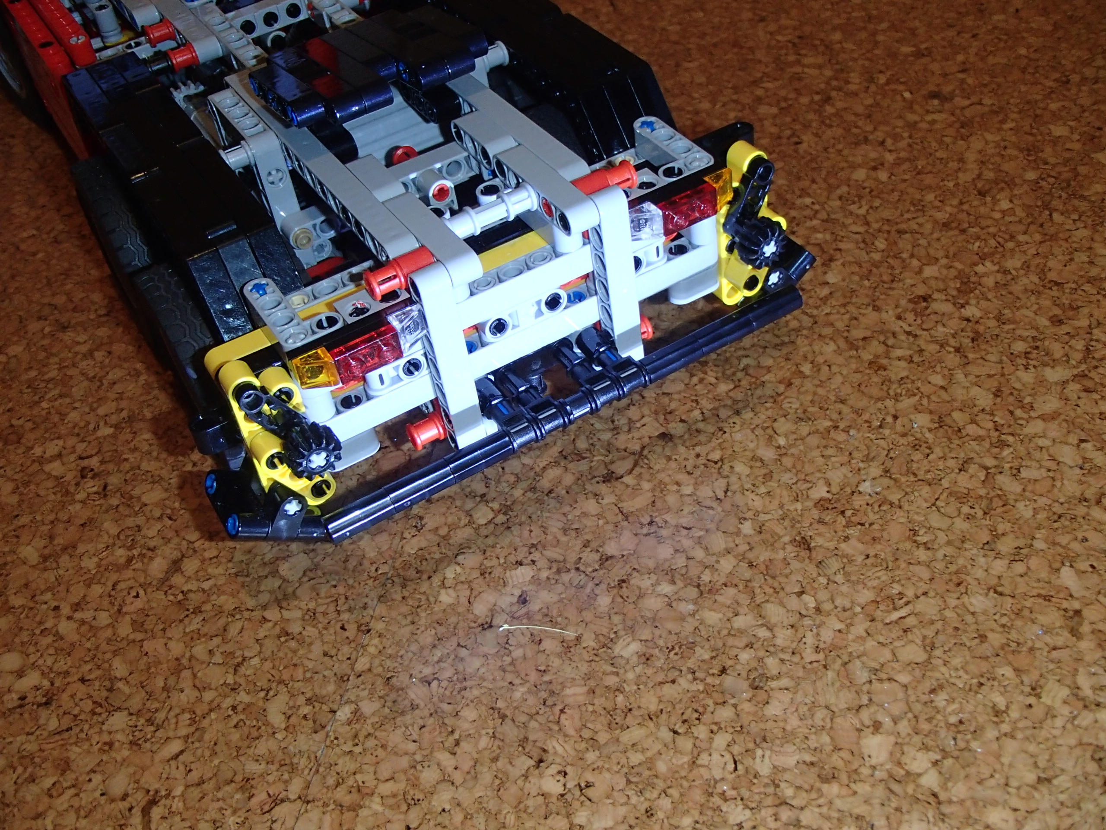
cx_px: 553
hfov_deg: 46.8
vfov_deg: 36.0
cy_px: 415
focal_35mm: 40
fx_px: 1278
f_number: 4.7
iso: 400
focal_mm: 7.28
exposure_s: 1/40
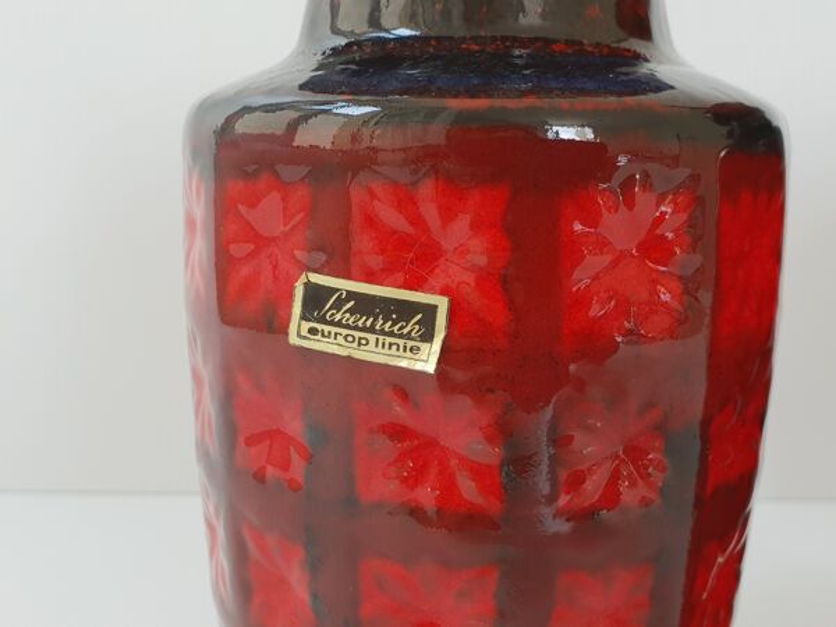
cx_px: 418
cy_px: 314
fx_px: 628
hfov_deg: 67.3
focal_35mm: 26
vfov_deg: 53.1
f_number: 2.4
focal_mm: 4.3
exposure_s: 1/100
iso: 80
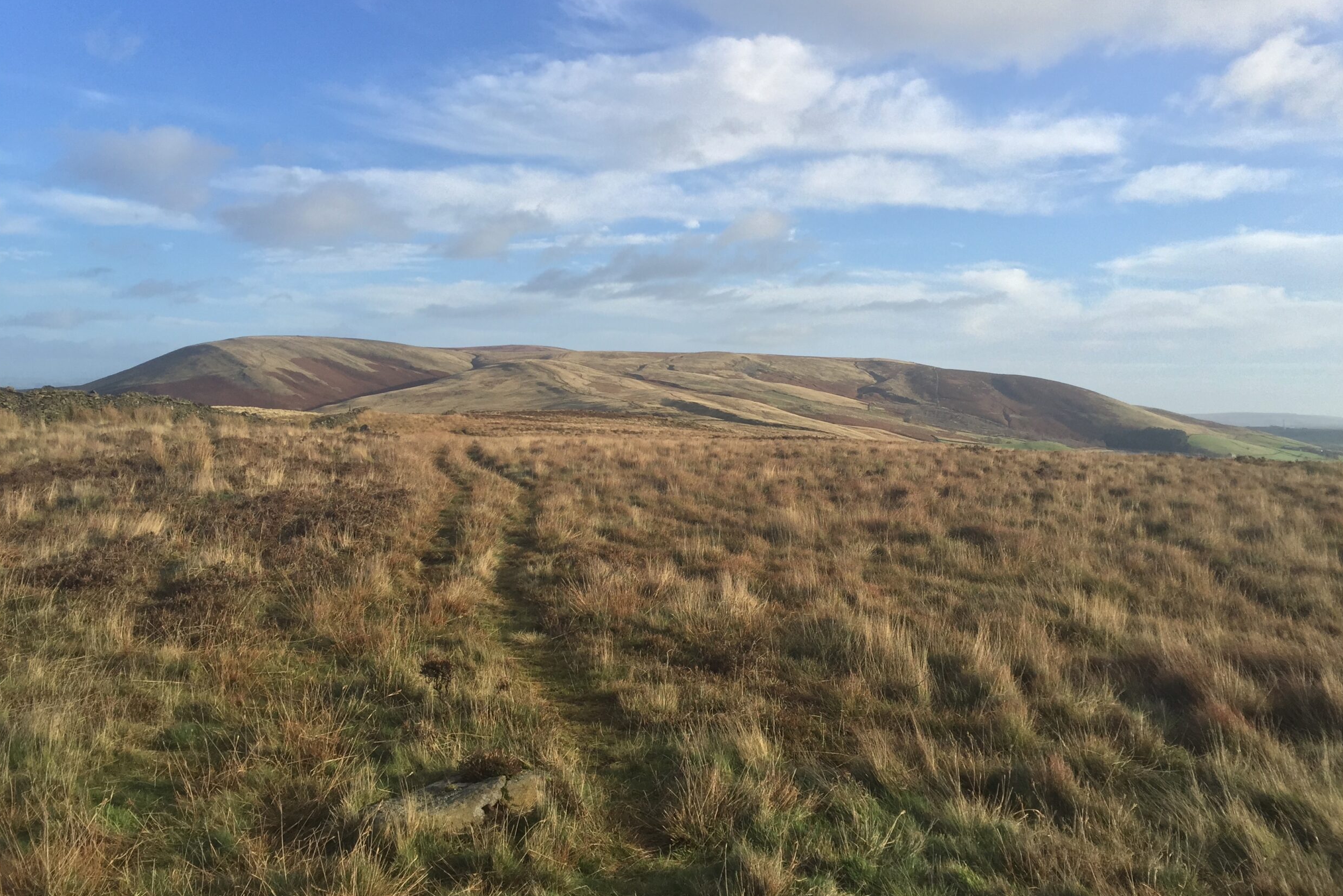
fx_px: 1156
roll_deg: -2.5
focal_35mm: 31
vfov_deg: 42.3
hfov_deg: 60.3
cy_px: 401
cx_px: 683
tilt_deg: +0.7
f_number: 2.2
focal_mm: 4.15
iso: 32
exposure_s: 1/1276
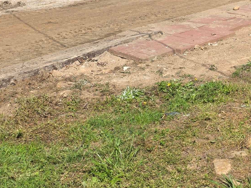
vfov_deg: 17.7
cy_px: 55
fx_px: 602
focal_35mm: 83
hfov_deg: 21.9
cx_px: 299
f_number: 1.7
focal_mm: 6.3
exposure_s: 1/10000
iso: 80
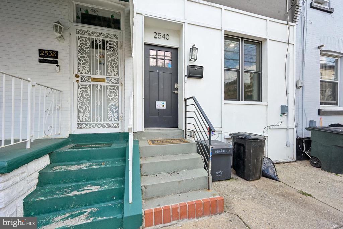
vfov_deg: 81.2
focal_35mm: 14
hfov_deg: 104.2
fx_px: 133
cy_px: 114
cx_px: 172
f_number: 8
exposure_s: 1/40
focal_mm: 14
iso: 100
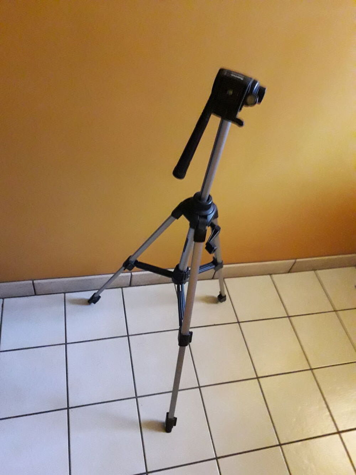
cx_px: 178
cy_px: 238
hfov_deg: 51.4
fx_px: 370
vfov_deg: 65.3
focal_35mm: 27
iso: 800
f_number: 1.9
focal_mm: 3.6
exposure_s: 1/20
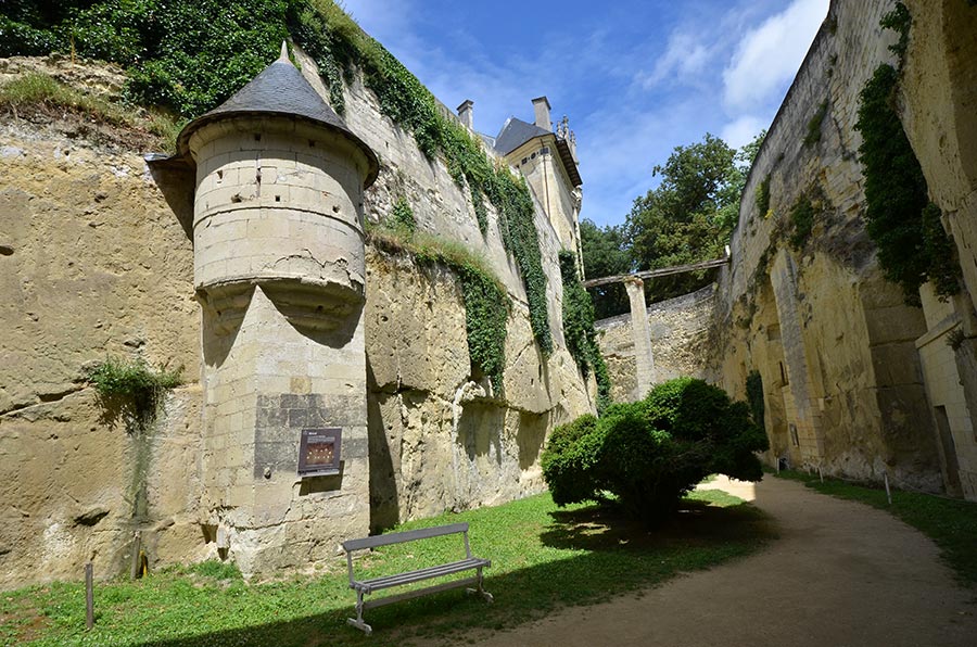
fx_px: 569
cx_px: 488
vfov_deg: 59.3
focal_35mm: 21
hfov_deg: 81.3
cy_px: 324
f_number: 13
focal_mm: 14
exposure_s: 1/400
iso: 400
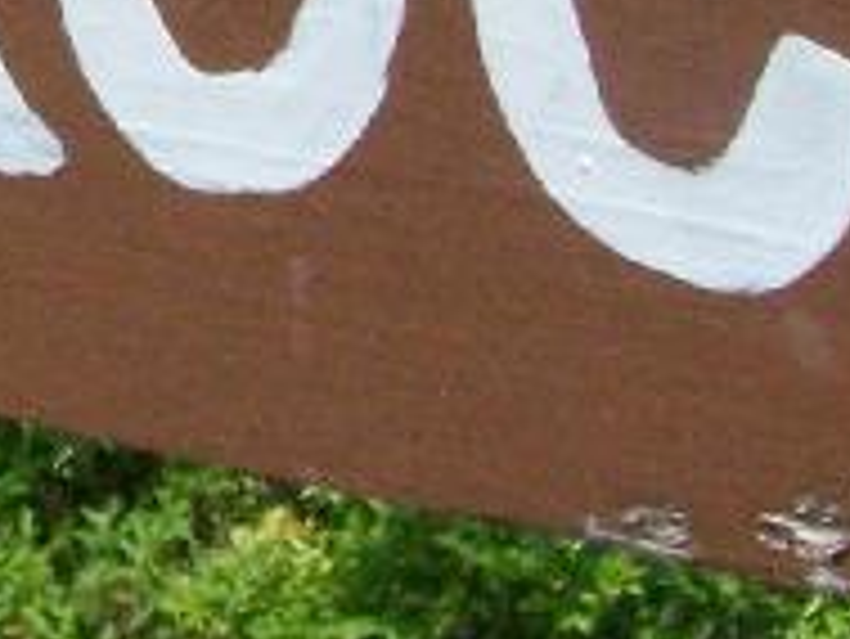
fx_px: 5062
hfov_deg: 9.4
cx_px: -387
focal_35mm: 206
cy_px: -252
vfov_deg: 7.1
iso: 400
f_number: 5.6
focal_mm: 6.3
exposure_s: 1/1600
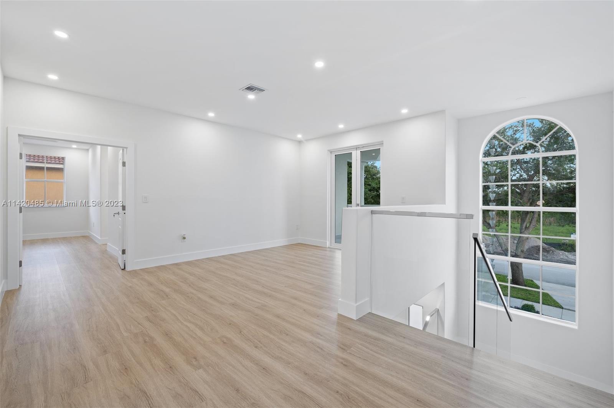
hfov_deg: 100.5
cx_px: 307
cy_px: 204
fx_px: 256
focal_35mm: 15
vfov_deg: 77.2
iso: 200
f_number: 8
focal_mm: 15
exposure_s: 1/2.5
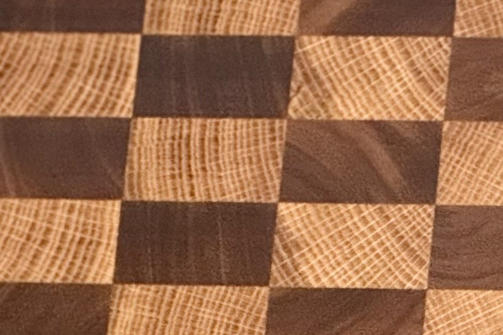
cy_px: 108
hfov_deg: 4.0
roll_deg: +1.9
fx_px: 7152
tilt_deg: -10.2
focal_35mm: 512
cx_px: 667
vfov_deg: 2.7
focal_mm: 15.66
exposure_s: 1/40
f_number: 2.8
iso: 1000
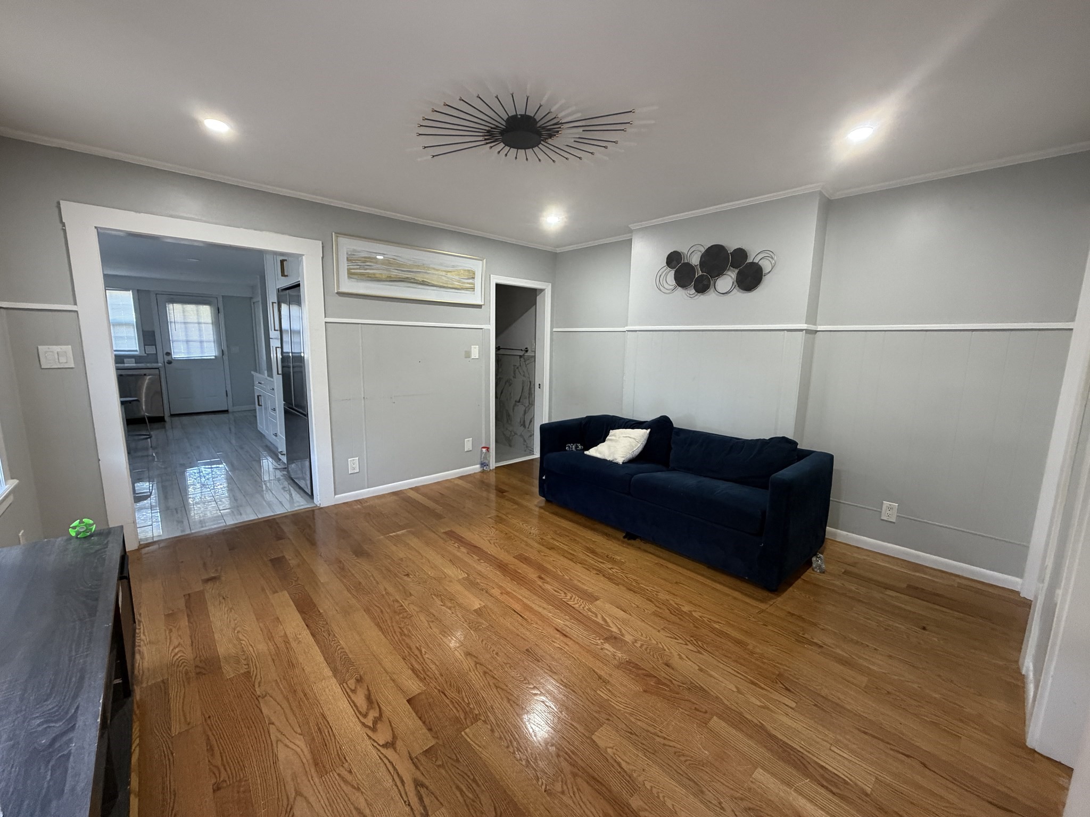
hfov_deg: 102.1
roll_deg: -0.4
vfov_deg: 85.7
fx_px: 441
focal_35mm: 14
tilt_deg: -8.9
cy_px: 408
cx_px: 545
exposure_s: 1/60
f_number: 2.2
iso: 320
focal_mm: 2.22
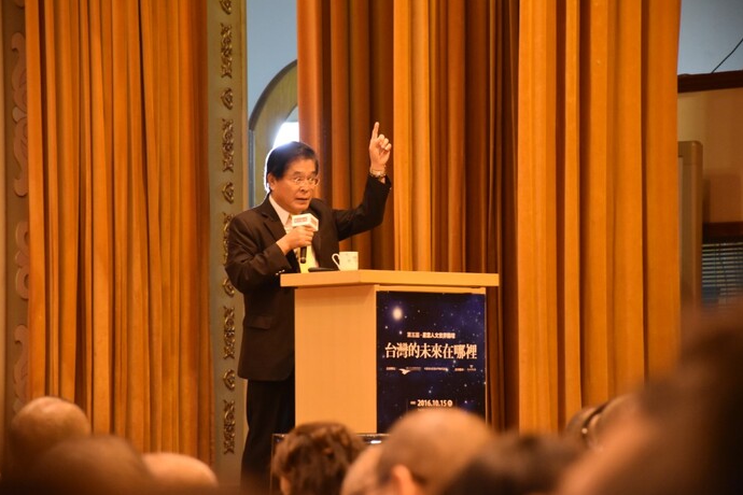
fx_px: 4396
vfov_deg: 6.4
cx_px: 372
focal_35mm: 213
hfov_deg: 9.7
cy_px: 249
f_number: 5.6
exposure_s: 1/40
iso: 3200
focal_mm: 140
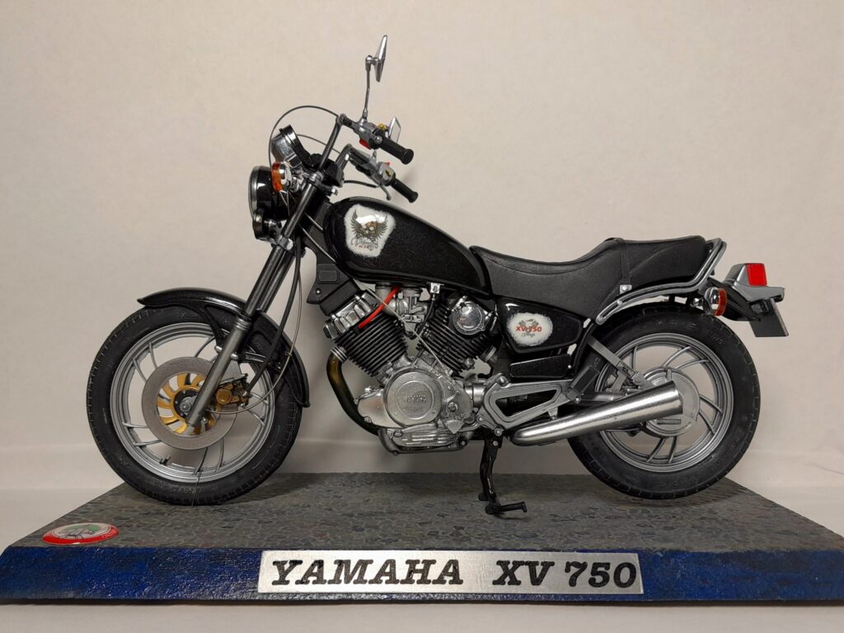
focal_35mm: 27
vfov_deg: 51.4
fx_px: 658
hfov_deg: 65.3
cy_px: 316
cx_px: 422
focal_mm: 4
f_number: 1.8
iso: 80
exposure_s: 1/50
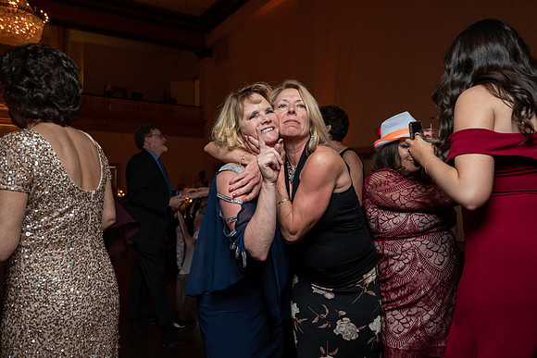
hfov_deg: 69.0
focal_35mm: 26
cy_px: 179
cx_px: 268
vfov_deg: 49.3
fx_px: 390
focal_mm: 26
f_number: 4
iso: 2000
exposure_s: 1/200
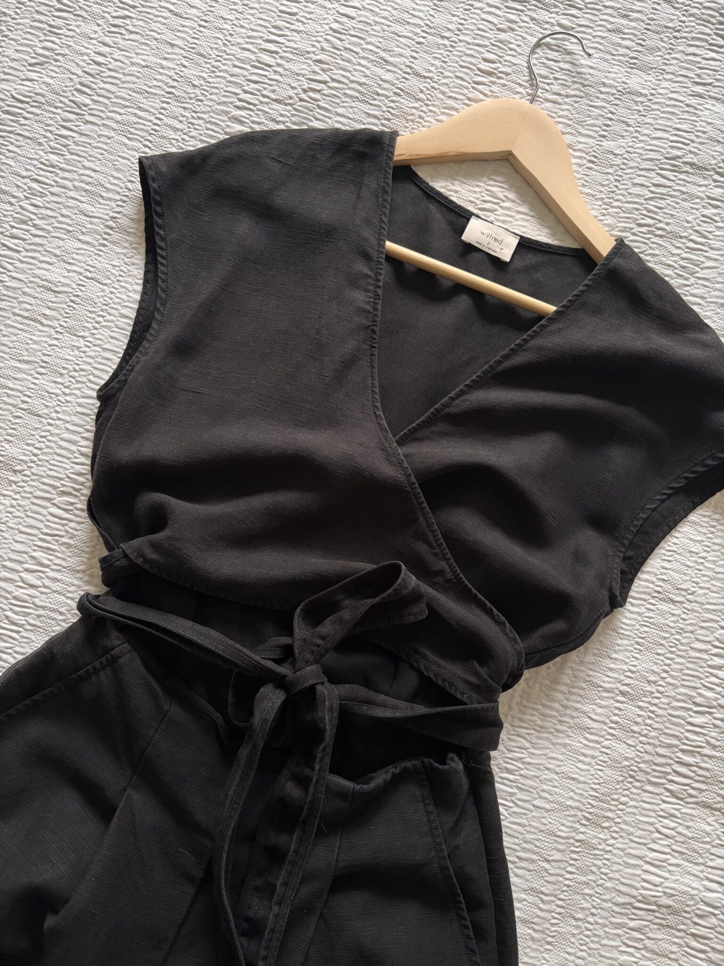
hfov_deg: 53.1
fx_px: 725
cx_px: 362
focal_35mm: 26
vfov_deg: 67.3
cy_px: 483
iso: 200
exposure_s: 1/60
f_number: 1.6
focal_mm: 5.96
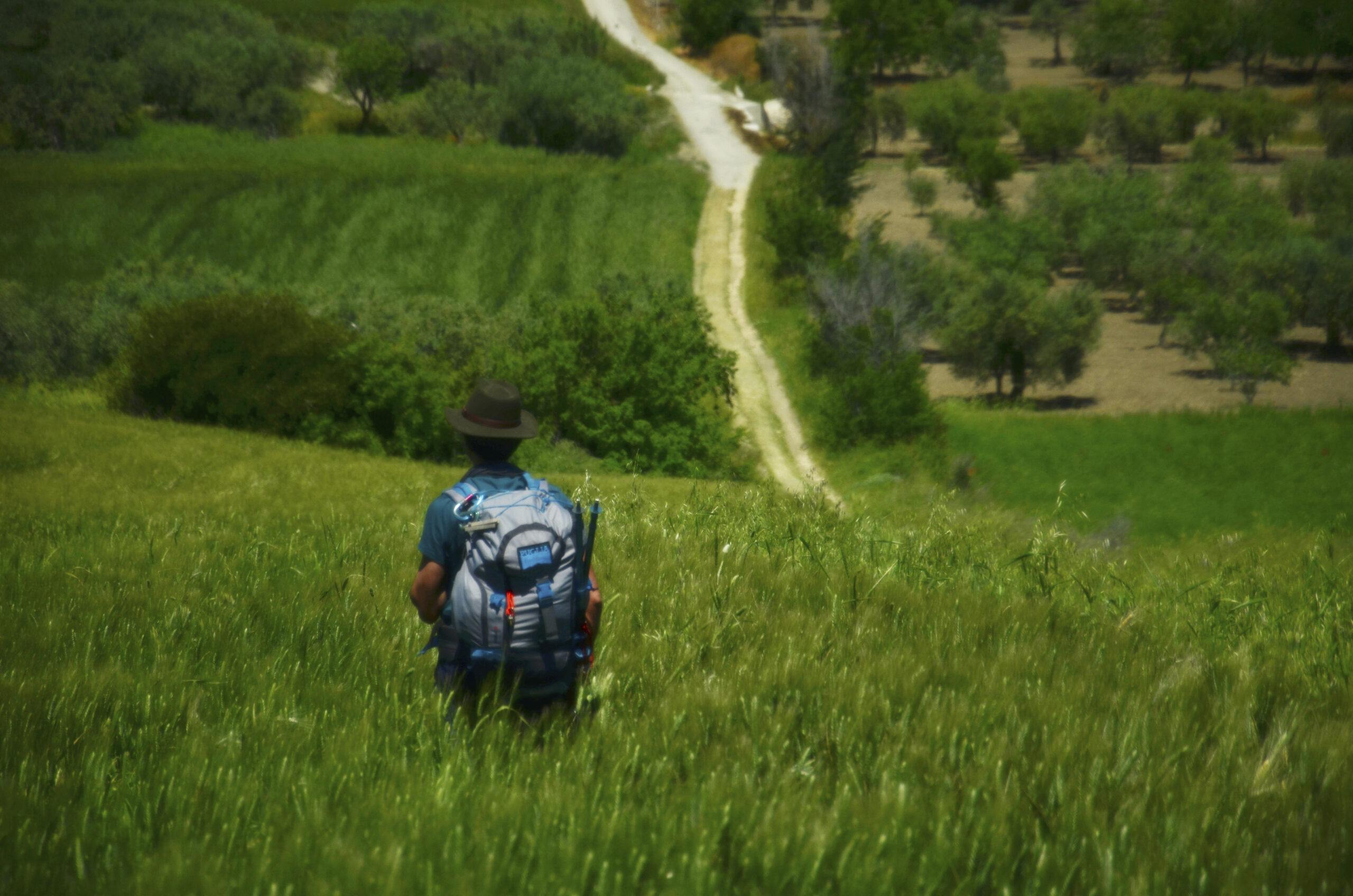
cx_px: 676
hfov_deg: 13.1
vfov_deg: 8.7
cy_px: 448
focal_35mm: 158
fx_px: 5908
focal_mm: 105
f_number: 5.6
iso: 125
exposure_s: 1/4000
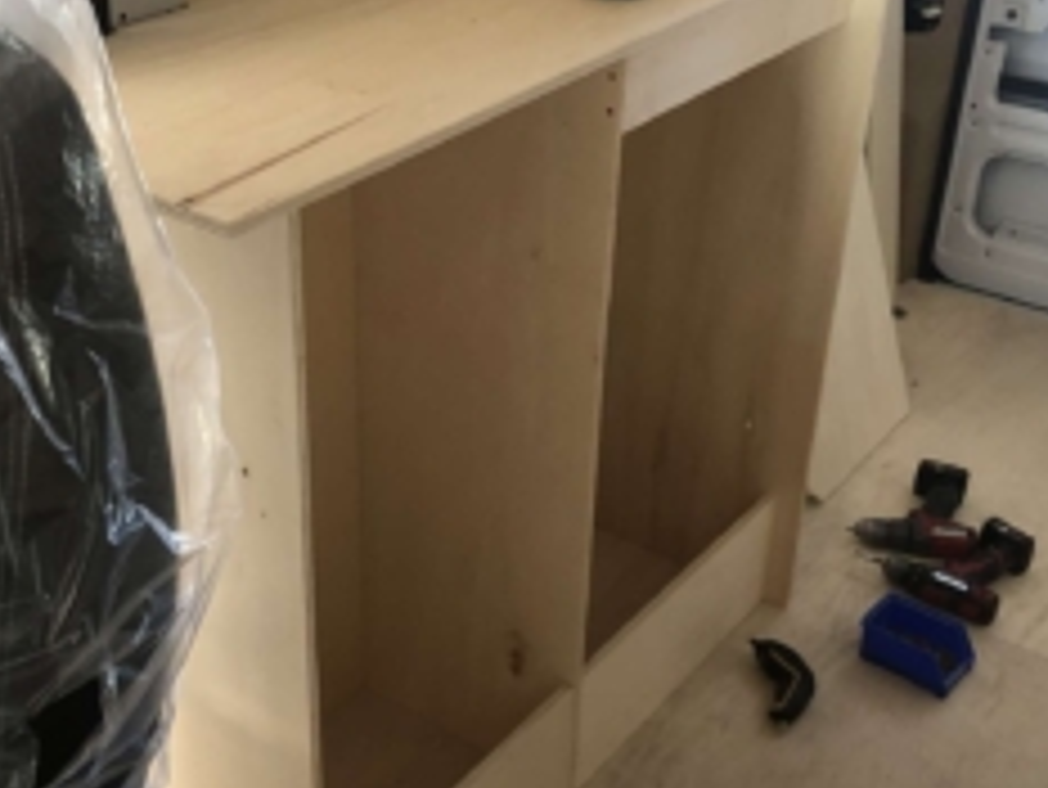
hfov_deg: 39.5
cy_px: 401
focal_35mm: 48
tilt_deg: -28.9
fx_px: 1454
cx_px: 418
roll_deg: -1.4
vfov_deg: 30.3
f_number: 1.8
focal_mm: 4
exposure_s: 1/17
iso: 64
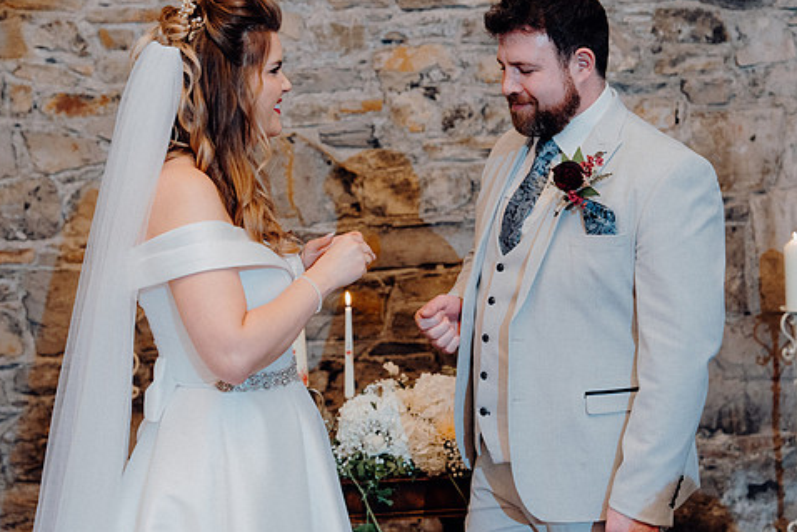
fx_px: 1506
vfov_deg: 20.0
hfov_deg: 29.6
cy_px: 234
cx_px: 432
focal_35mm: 68
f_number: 3.5
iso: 2500
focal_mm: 56
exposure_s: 1/200
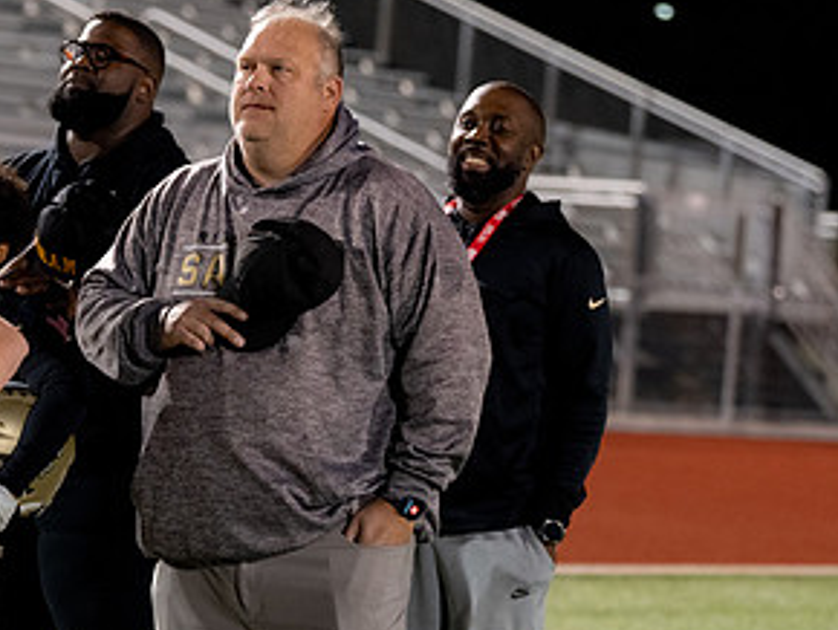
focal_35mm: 175
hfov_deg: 11.3
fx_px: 4240
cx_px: 185
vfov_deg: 8.5
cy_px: 308
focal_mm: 91
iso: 3200
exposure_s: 1/320
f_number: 2.8
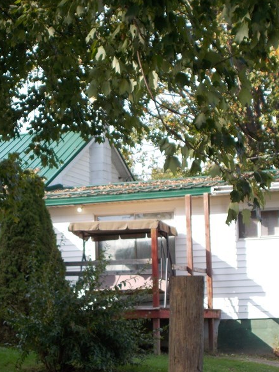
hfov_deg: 14.4
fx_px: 1095
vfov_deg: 19.2
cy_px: 221
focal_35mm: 102
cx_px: 55
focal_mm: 10.3
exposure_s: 1/125
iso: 80
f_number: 4.9
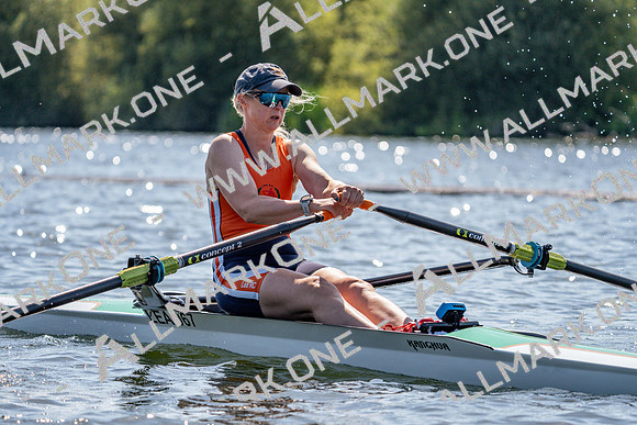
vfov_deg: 6.3
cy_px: 212
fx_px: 3858
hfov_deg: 9.4
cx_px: 318
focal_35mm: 218
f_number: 5.6
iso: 250
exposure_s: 1/2000
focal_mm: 218
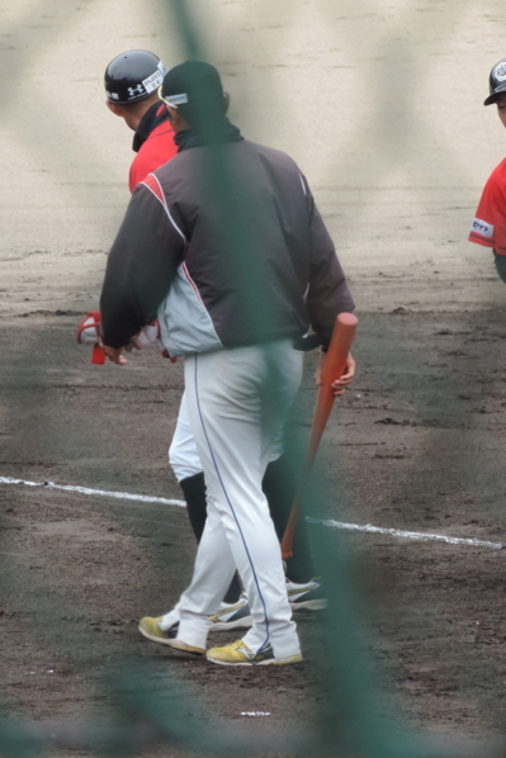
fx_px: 13779
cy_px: 379
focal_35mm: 654
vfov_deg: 3.2
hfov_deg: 2.1
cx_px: 369
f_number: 4.9
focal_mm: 83.8
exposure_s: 1/250
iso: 250
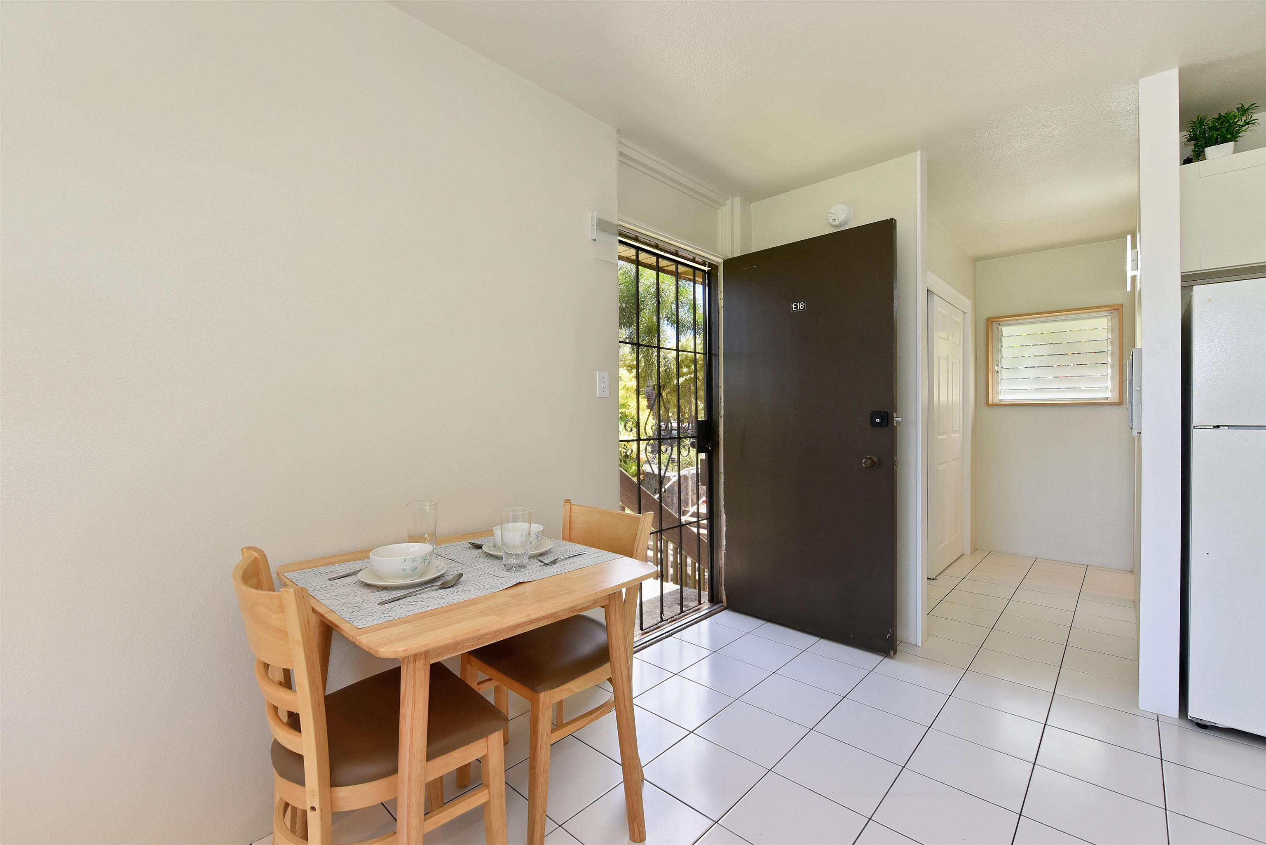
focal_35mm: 15
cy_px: 422
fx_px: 528
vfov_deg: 77.4
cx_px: 633
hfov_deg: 100.4
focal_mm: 15
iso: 2500
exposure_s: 1/60
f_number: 16
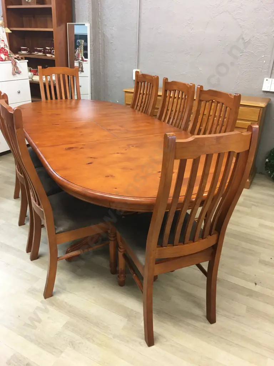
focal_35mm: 29
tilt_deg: -23.7
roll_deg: -2.8
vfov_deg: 61.7
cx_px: 137
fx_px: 306
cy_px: 183
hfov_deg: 48.2
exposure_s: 1/17
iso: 50
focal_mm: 4.15
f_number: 2.2
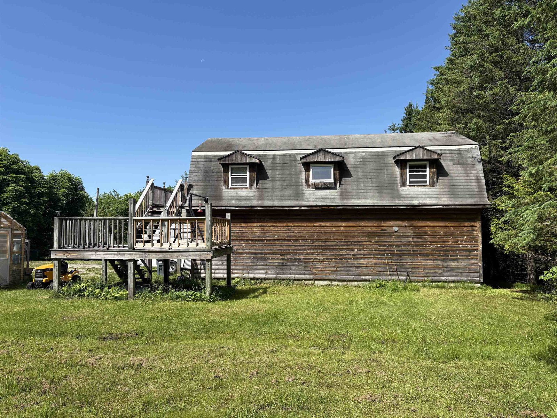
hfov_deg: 67.3
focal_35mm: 26
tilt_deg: +3.9
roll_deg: +0.3
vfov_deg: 53.1
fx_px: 418
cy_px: 209
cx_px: 278
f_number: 1.6
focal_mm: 5.96
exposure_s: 1/2639
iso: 50
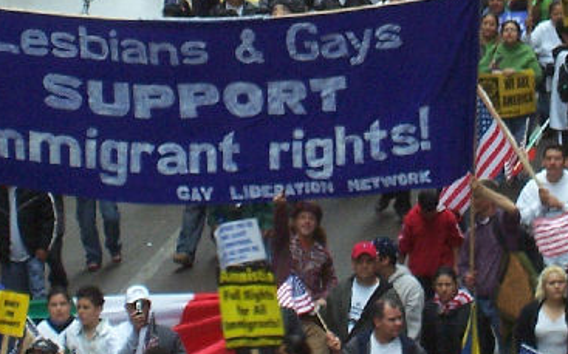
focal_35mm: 177
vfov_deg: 7.4
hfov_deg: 11.8
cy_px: 141
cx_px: 234
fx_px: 2739
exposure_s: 1/90
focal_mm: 16.8
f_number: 4.6
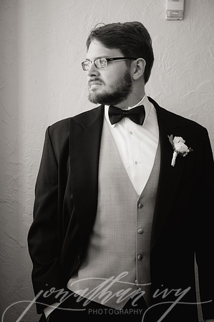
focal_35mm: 56
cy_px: 161
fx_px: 500
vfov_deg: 35.7
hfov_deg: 24.1
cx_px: 107
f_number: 2.8
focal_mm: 56
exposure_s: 1/160
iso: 2500
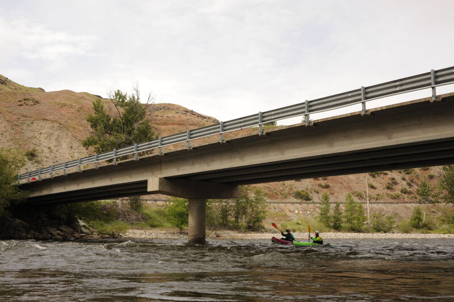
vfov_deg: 37.8
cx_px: 227
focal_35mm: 35
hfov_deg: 54.5
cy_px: 151
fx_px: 441
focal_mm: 35
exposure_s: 1/320
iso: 320
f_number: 10
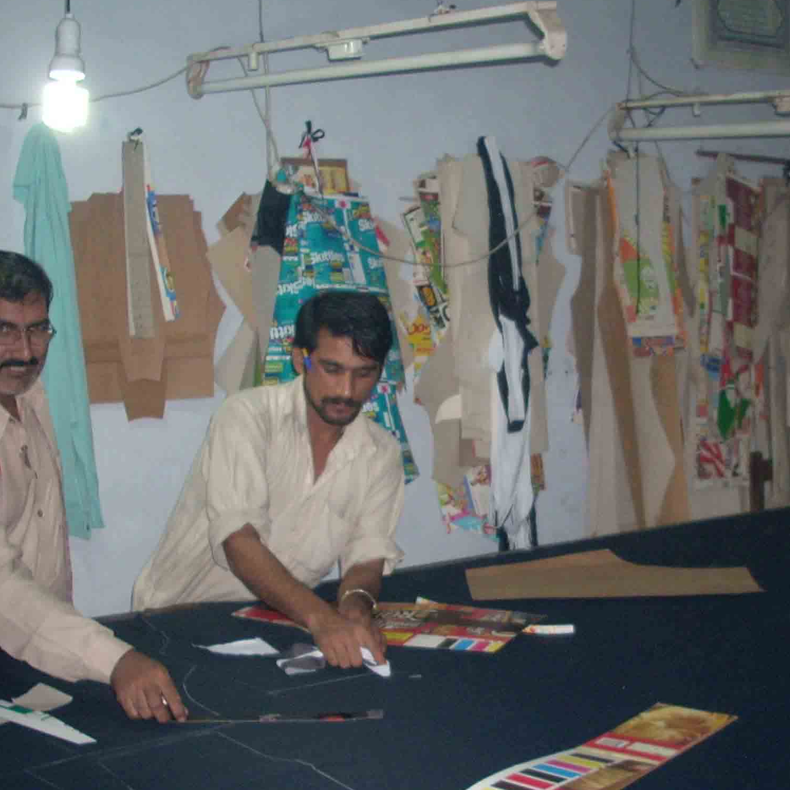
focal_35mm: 56
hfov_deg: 30.4
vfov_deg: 30.4
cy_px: 491
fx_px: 1446
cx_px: 497
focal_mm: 6.2
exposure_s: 1/60
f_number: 2.8
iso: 200
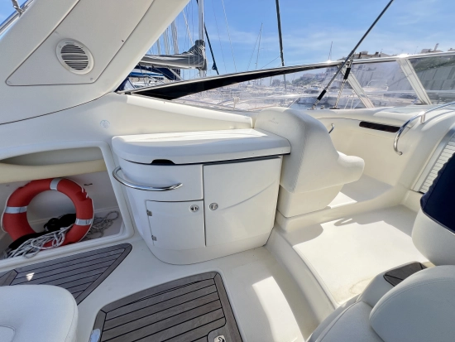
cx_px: 228
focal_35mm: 13
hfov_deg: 106.2
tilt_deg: -23.2
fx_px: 171
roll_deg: -0.9
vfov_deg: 90.0
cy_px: 171
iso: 32
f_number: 1.8
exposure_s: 1/630
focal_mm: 1.57
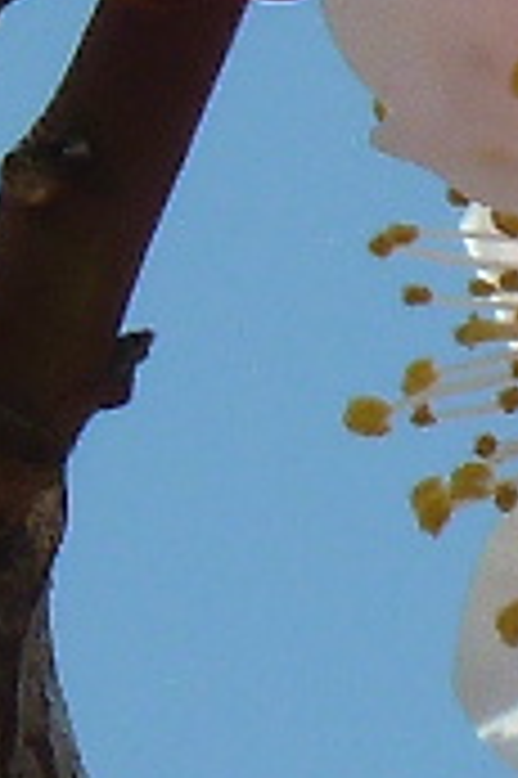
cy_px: -130
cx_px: 225
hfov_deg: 0.5
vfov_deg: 0.7
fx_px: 64983
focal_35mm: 3005
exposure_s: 1/400
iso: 80
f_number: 5.6
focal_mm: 49.2
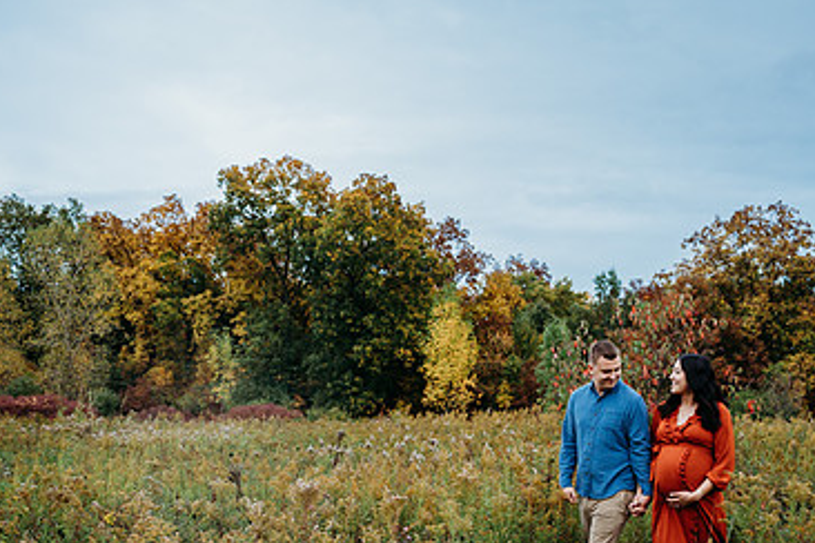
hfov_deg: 46.4
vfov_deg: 31.4
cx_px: 434
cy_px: 401
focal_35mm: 42
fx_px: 951
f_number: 2.8
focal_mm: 26.5
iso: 320
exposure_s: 1/400
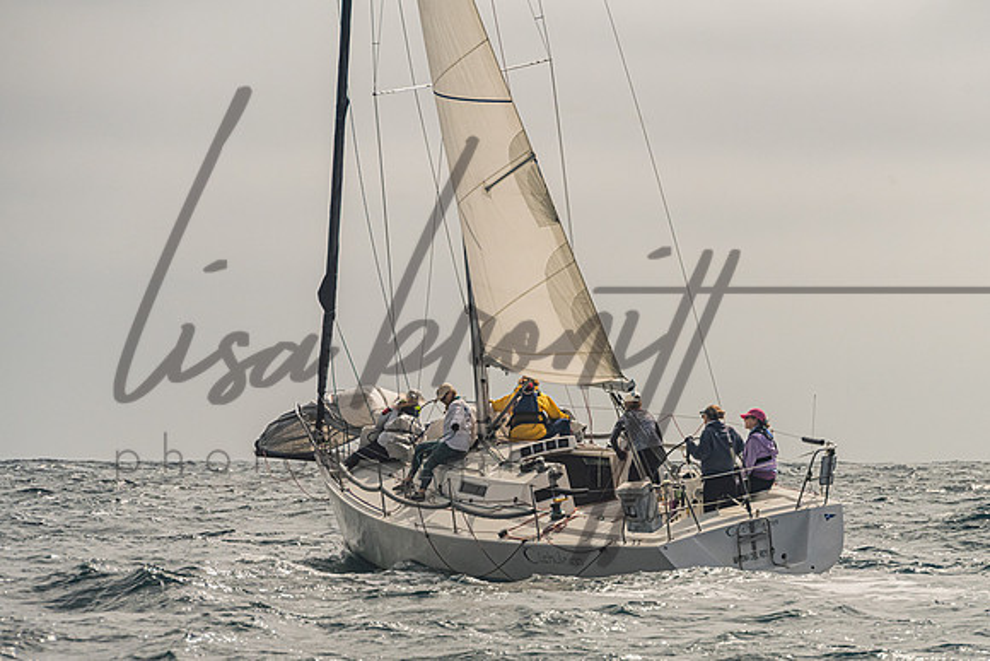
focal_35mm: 340
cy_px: 429
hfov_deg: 6.1
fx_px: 9341
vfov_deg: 4.0
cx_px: 593
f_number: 10
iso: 1000
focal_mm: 260
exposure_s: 1/5000
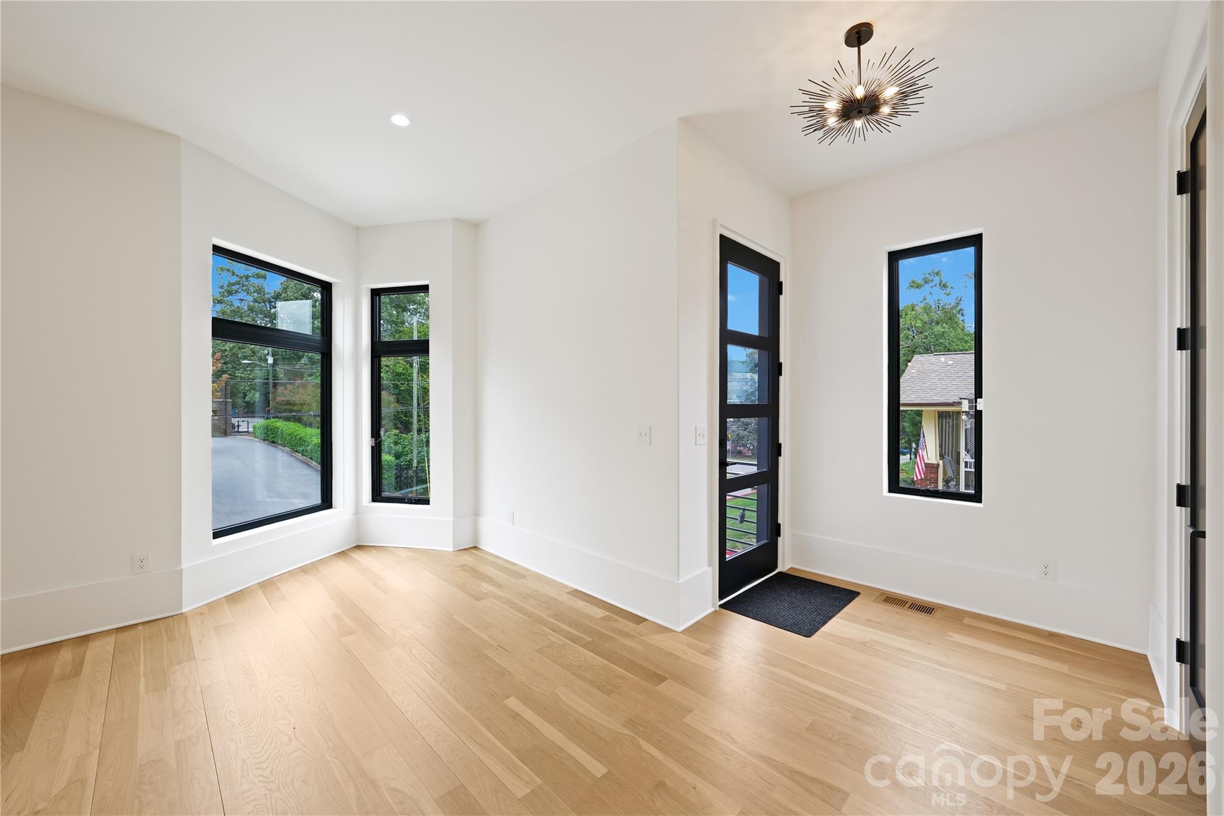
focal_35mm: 13
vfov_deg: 85.4
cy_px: 408
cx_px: 612
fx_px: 442
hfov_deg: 108.3
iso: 400
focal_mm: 13
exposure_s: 1/25
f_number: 8
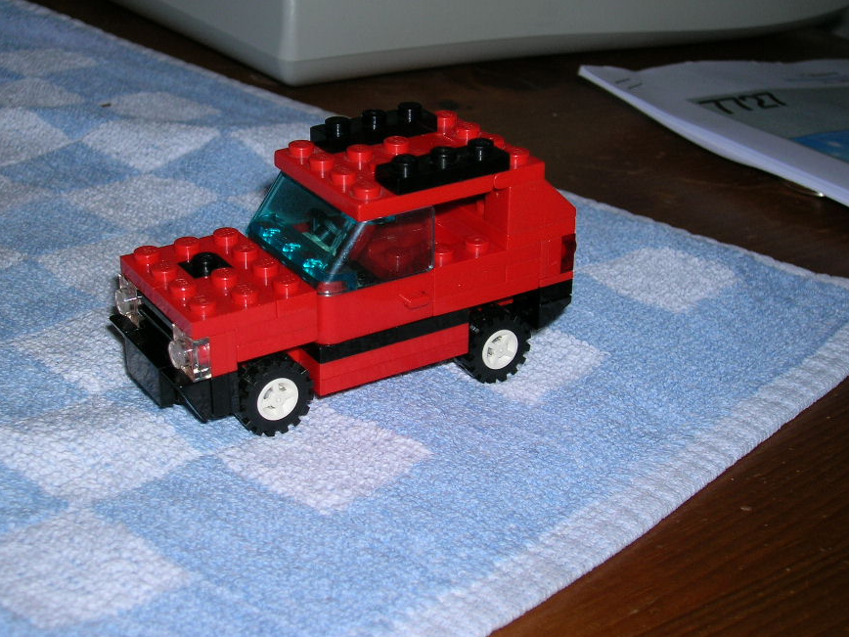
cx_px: 357
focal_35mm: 59
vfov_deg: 24.8
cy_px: 281
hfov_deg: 32.6
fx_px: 1447
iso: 50
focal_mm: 8.4
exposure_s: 1/60.1
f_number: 3.3
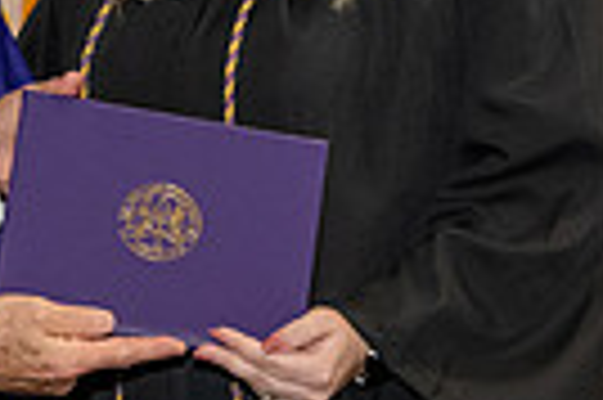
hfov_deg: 6.7
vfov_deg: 4.5
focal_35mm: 304
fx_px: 5086
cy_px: -29
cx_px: -166
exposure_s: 1/200
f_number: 5
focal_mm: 70
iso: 2500
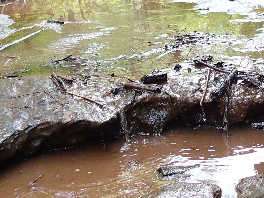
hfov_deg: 29.2
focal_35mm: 66
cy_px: 47
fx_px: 503
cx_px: 177
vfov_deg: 22.0
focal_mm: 4.5
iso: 320
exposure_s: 1/500
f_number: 2
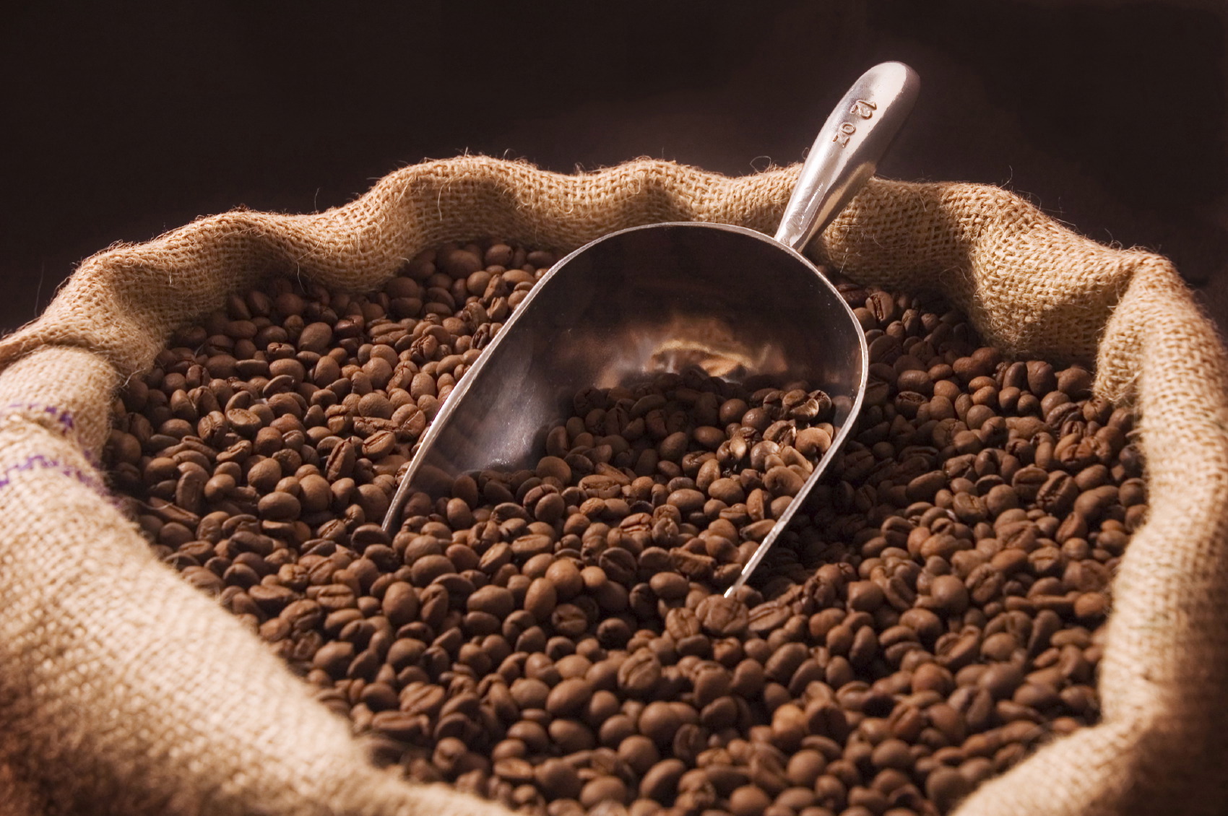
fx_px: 2045
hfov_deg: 33.4
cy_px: 408
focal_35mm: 60
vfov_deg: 22.6
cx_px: 614
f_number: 8
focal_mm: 40
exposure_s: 1/320
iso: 200
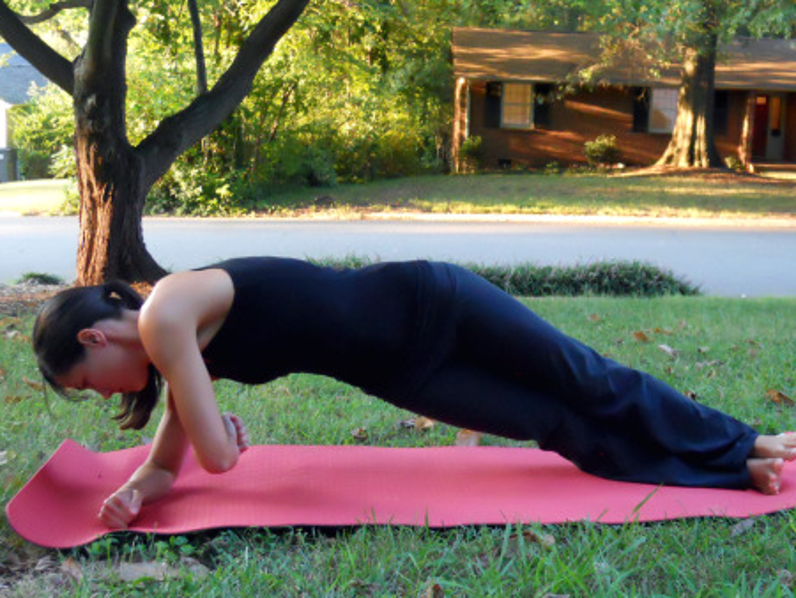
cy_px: 318
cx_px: 417
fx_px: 920
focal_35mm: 40
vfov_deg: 36.0
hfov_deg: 46.8
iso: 640
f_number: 3
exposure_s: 1/125
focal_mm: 6.4
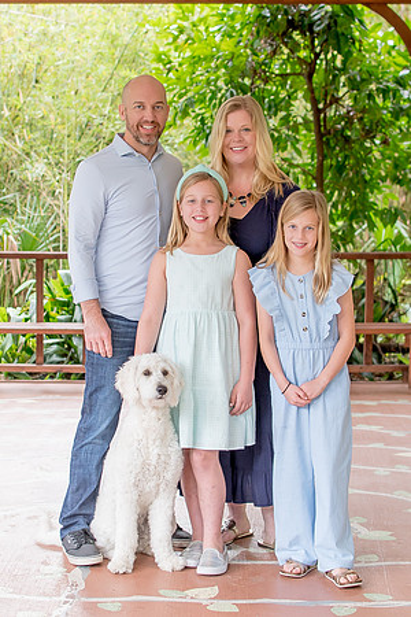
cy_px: 308
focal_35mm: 78
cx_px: 163
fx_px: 1336
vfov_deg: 26.0
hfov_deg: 17.5
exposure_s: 1/250
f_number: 2.8
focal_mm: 35
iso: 400
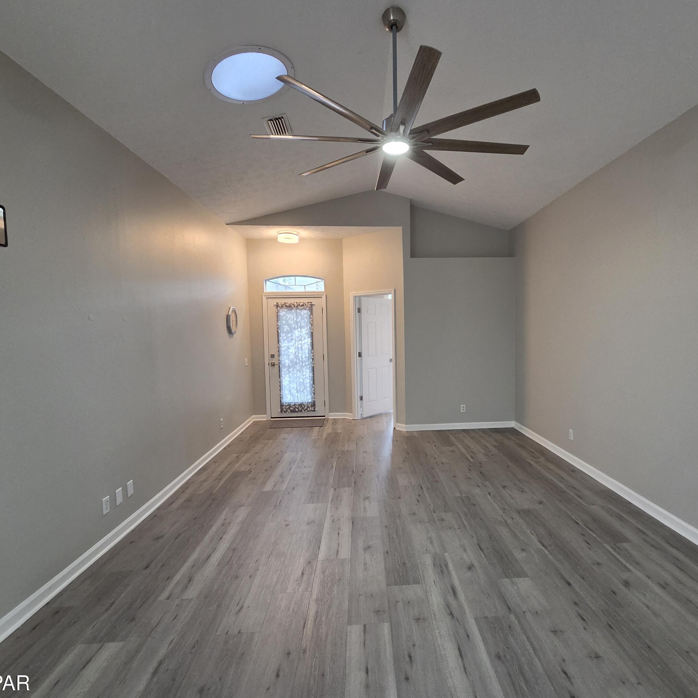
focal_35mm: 16
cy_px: 352
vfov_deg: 87.4
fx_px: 365
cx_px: 393
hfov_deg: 87.0
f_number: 2.2
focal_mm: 2.2
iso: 320
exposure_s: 1/60
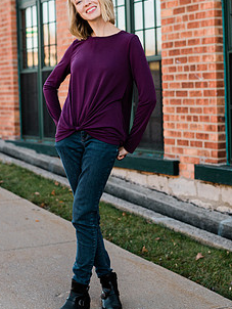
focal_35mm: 83
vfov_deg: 23.5
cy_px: 119
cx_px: 97
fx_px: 741
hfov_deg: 17.8
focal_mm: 58
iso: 125
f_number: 3.2
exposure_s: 1/320
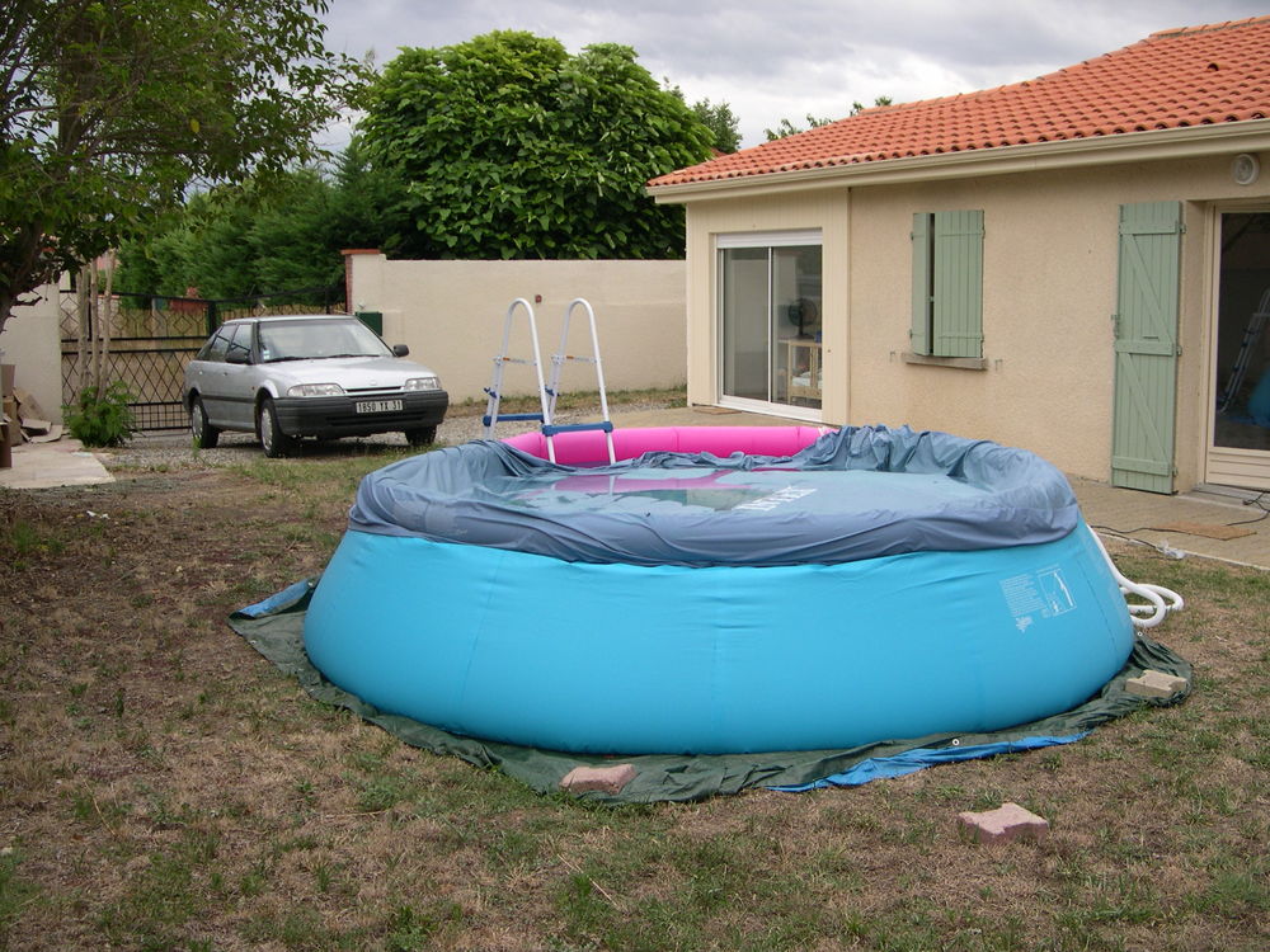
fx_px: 1394
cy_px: 476
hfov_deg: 49.0
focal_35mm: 38
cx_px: 635
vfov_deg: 37.7
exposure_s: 1/590
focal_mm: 8
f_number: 2.8
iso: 100
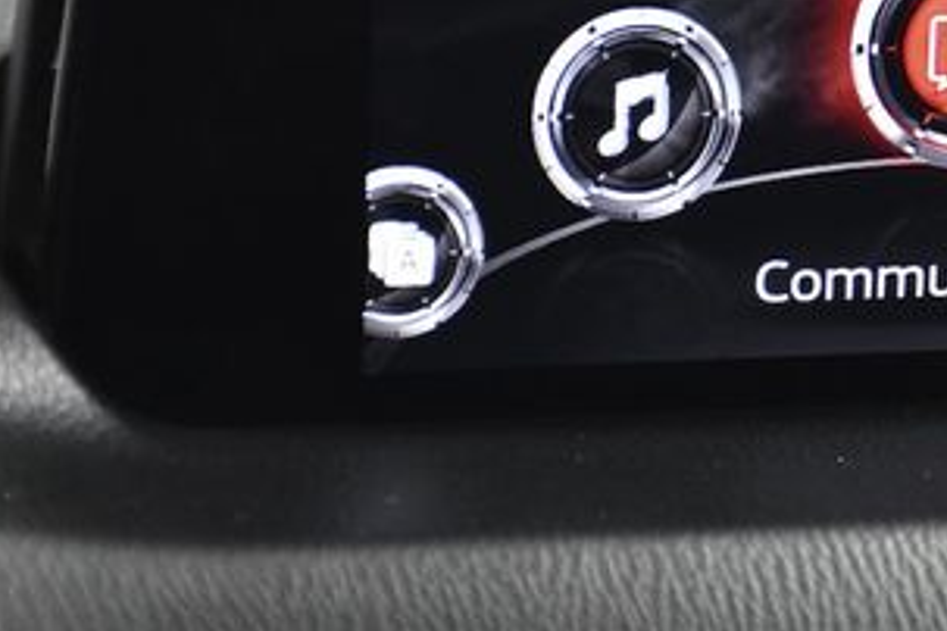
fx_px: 5839
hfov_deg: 9.2
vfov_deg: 6.2
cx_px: 960
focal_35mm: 222
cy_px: 111
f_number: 5
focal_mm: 70
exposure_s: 1/160
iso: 2500
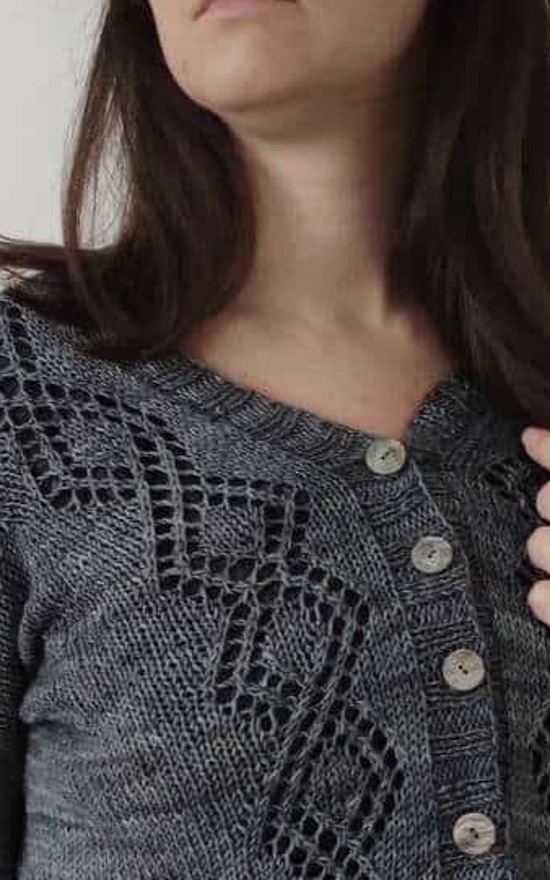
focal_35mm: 81
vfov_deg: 25.5
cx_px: 322
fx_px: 1943
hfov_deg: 16.1
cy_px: 506
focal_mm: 8.16
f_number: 2
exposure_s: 1/33
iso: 1272
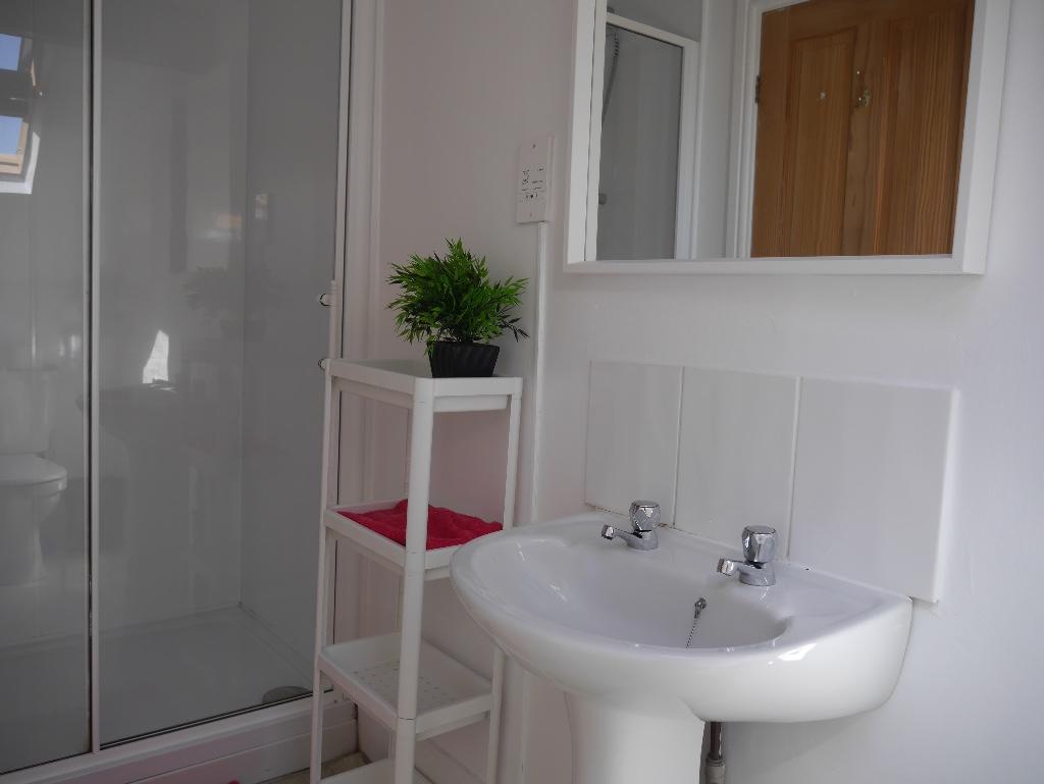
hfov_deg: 63.4
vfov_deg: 49.8
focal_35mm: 28
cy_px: 392
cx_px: 522
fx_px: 845
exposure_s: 1/125
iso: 160
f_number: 4
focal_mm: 14
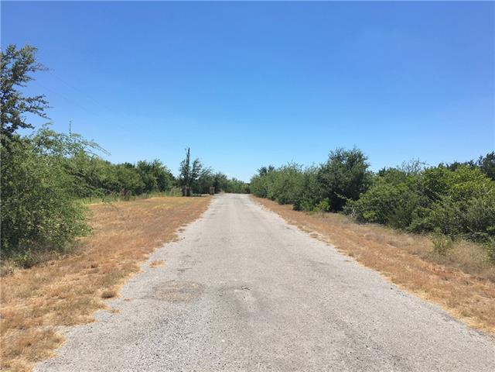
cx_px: 248
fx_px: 415
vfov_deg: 48.2
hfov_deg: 61.7
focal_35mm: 29
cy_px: 186
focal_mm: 4.15
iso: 25
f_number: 2.2
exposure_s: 1/2198
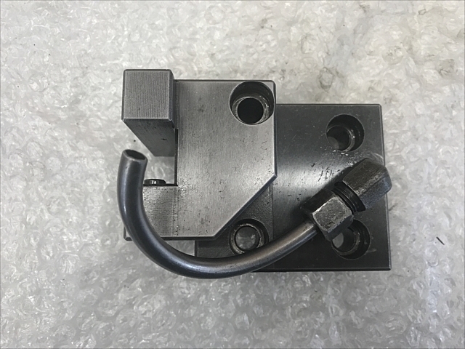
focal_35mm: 28
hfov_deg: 63.4
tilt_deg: -86.1
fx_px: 376
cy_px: 174
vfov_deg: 49.7
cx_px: 232
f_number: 1.8
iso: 25
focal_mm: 3.99
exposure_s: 1/40
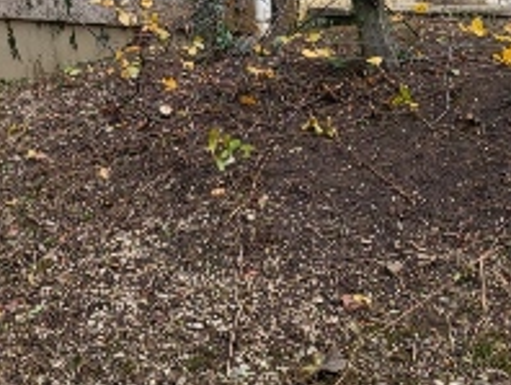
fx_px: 1242
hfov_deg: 21.9
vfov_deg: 16.3
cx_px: -65
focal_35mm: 84
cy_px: -171
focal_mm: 5.4
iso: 40
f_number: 1.8
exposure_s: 1/794
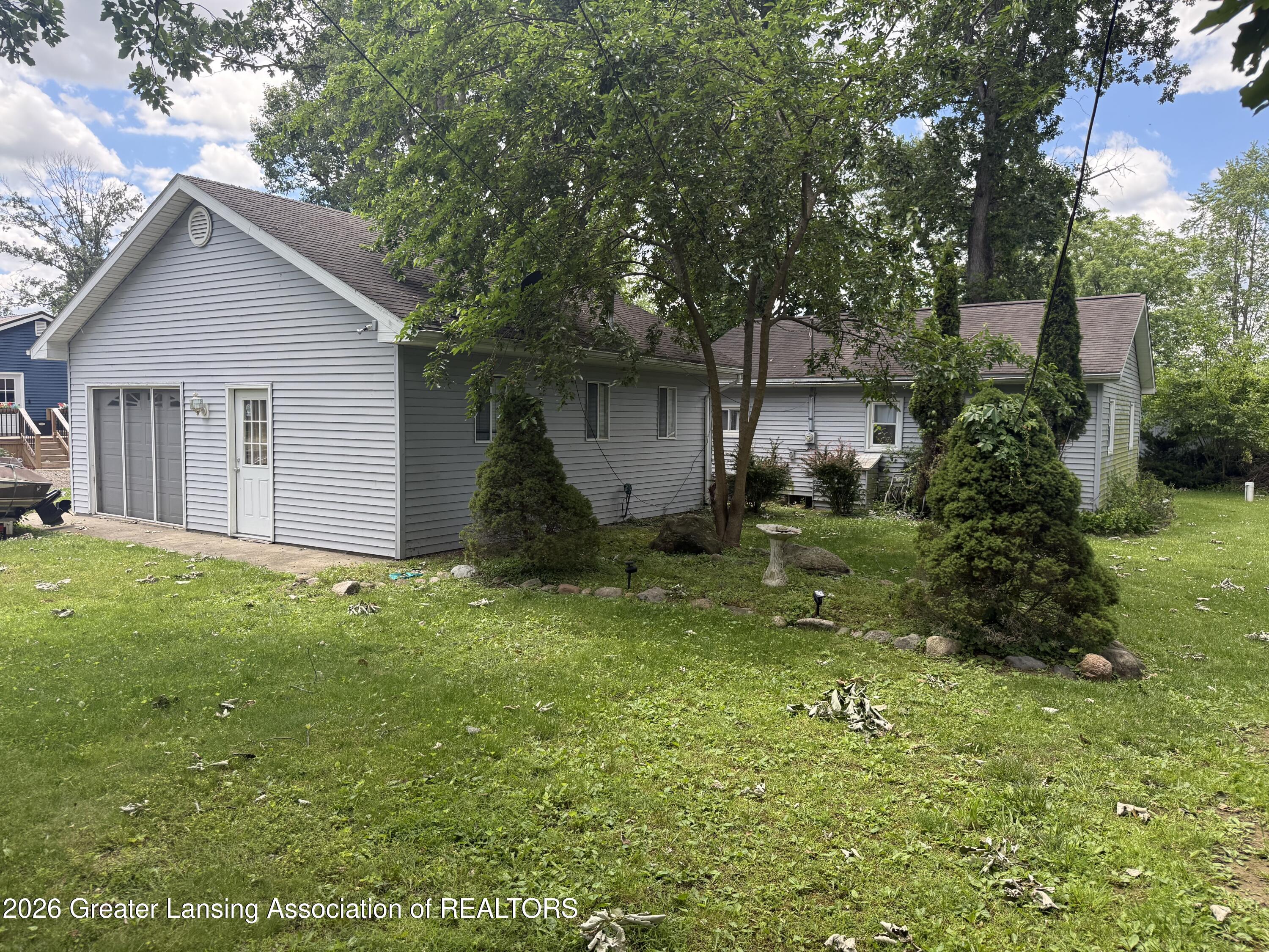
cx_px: 634
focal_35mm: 24
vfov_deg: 56.8
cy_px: 476
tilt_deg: -3.2
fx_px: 880
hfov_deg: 71.6
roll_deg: -0.8
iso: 100
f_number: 1.78
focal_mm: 6.76
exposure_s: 1/1046
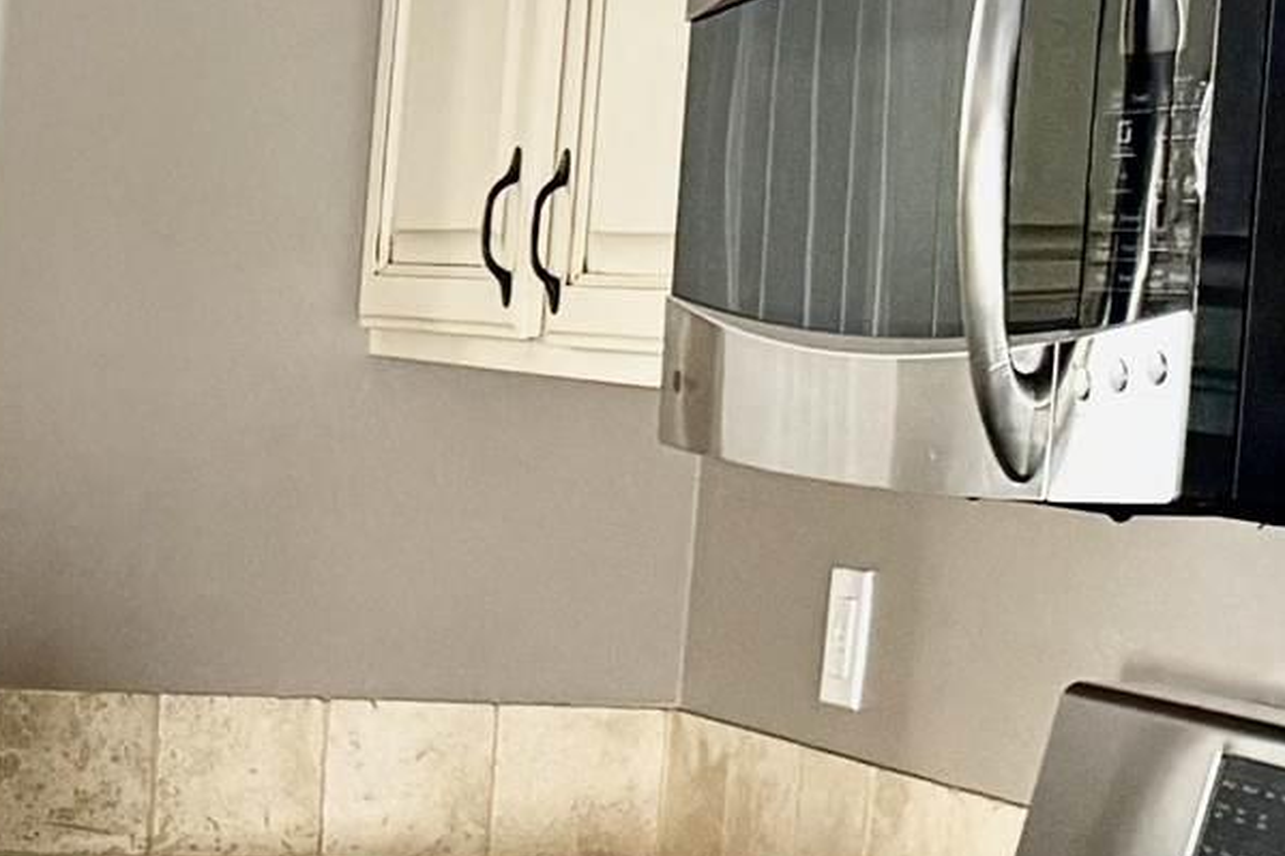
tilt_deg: -7.3
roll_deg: -1.8
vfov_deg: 10.6
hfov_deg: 14.6
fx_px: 4567
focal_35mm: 128
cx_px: -785
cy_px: 852
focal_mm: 6.76
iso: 320
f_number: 1.78
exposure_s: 1/60
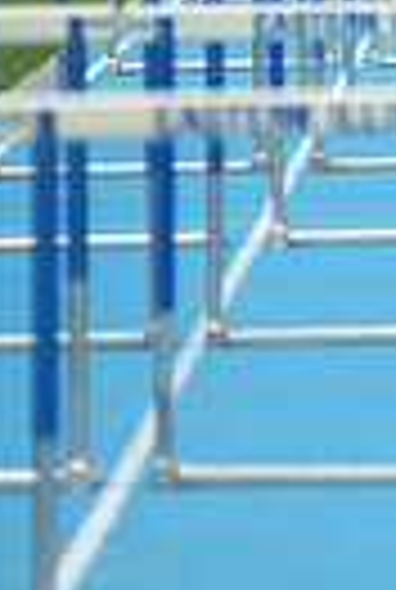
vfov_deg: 1.5
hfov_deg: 1.0
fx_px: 22452
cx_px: 1125
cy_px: -232
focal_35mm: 1368
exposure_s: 1/2500
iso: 400
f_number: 5.6
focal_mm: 310
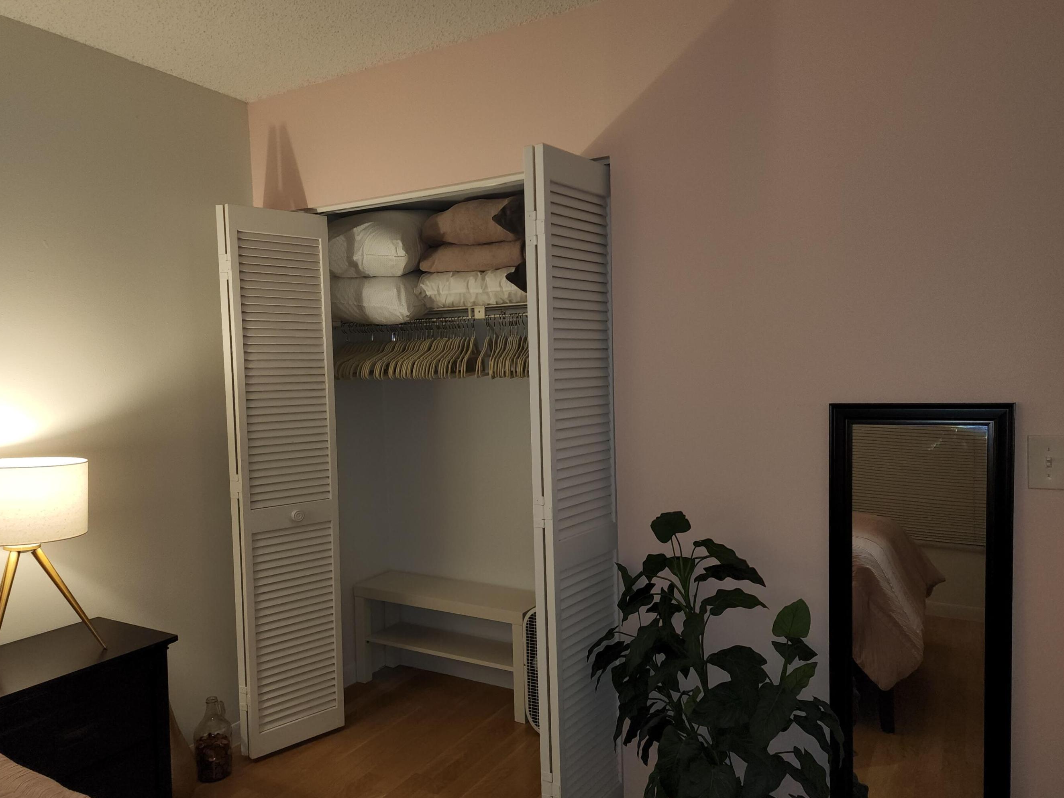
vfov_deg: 54.8
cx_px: 530
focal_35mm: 25
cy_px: 430
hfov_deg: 69.4
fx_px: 768
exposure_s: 1/30
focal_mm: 6.4
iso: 100
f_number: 1.8
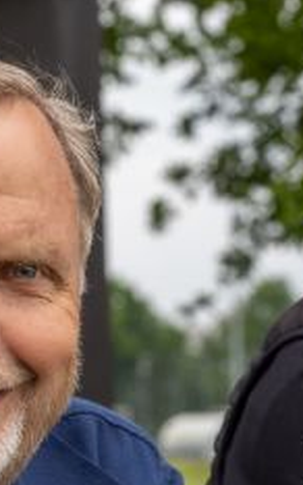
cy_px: 305
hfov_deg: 6.0
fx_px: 2857
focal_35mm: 216
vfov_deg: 9.7
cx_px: -129
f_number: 11
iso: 3200
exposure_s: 1/1500
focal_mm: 110
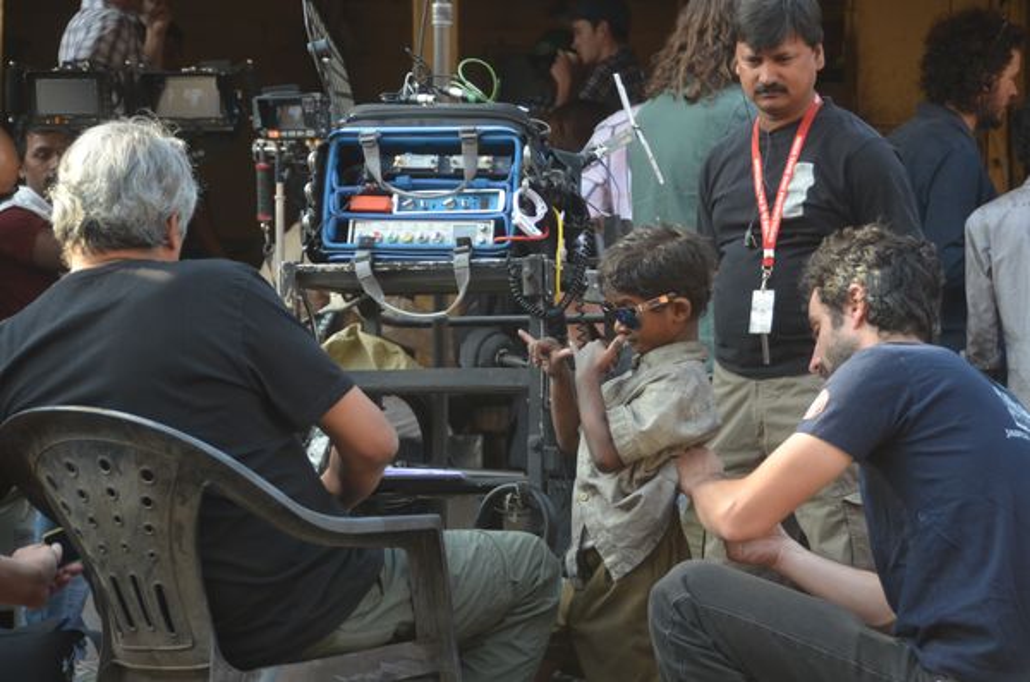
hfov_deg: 16.1
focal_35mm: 128
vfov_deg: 10.7
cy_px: 341
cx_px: 515
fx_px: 3639
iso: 450
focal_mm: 85
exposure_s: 1/250
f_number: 5.6
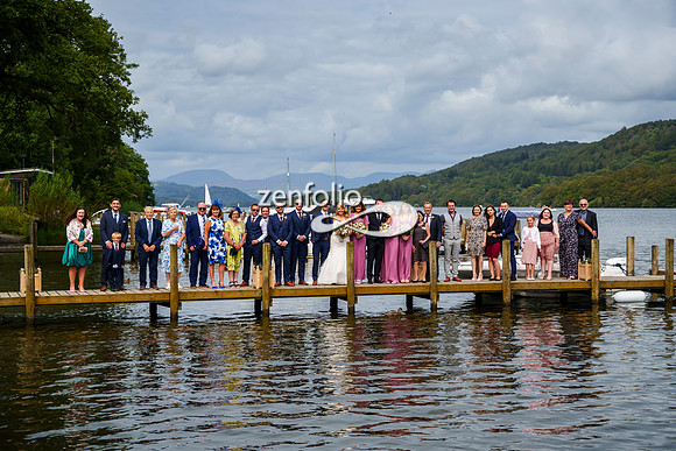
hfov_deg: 33.9
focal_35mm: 59
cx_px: 338
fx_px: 1108
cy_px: 226
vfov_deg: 23.0
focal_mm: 59
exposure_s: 1/8000
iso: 400
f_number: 3.5
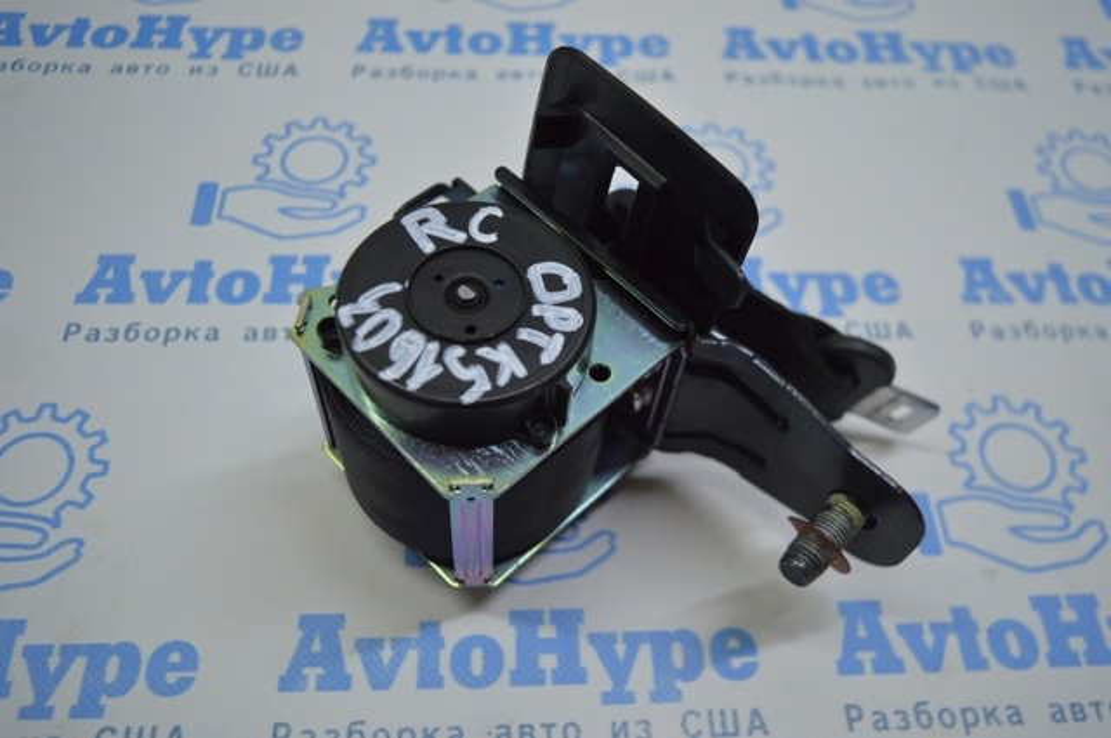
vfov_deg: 41.6
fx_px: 971
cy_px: 369
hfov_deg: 59.6
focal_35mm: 32
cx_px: 556
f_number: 3.8
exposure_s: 1/160
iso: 400
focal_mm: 21
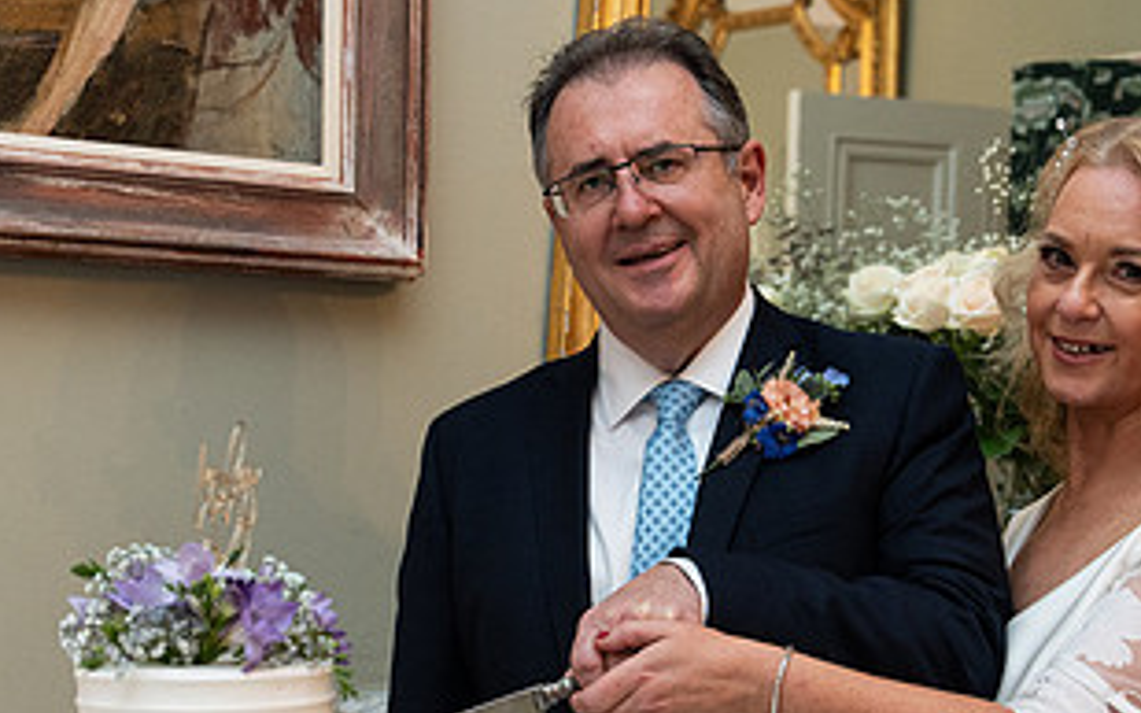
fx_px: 2021
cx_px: 532
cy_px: 667
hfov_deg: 31.5
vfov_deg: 19.6
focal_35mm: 65
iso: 2500
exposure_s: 1/200
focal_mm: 34
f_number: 3.5
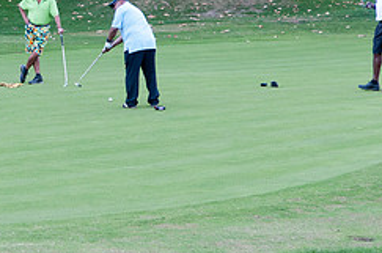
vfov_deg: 6.9
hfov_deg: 10.4
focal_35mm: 197
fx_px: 2086
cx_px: -20
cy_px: 10
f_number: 5
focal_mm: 55
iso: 640
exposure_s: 1/100
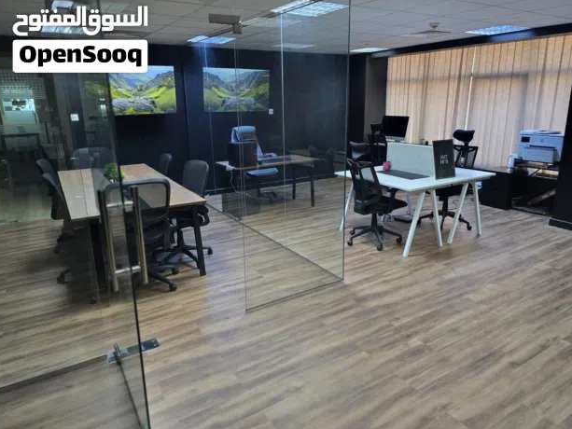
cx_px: 288
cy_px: 207
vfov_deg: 56.8
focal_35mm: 24
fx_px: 397
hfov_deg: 71.6
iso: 500
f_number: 1.7
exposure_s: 1/100
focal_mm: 6.3
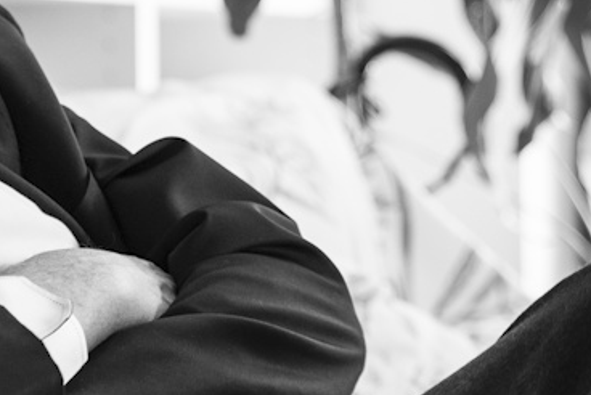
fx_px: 3319
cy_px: 145
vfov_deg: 6.8
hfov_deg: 10.0
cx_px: -106
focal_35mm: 202
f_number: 2.8
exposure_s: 1/60
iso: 400
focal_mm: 62
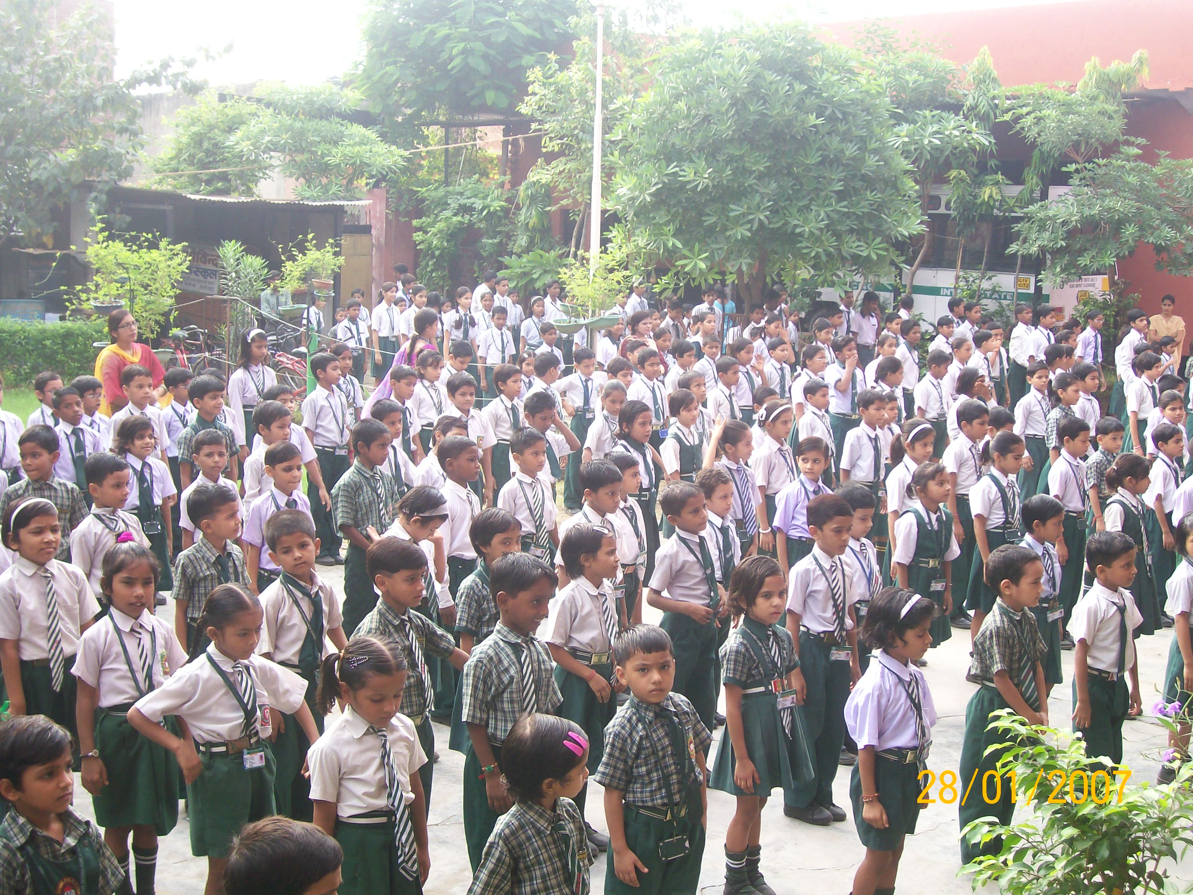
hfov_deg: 42.1
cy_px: 448
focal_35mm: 45
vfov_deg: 32.2
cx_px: 596
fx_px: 1551
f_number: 3.1
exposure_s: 1/117
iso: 80
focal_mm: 7.46
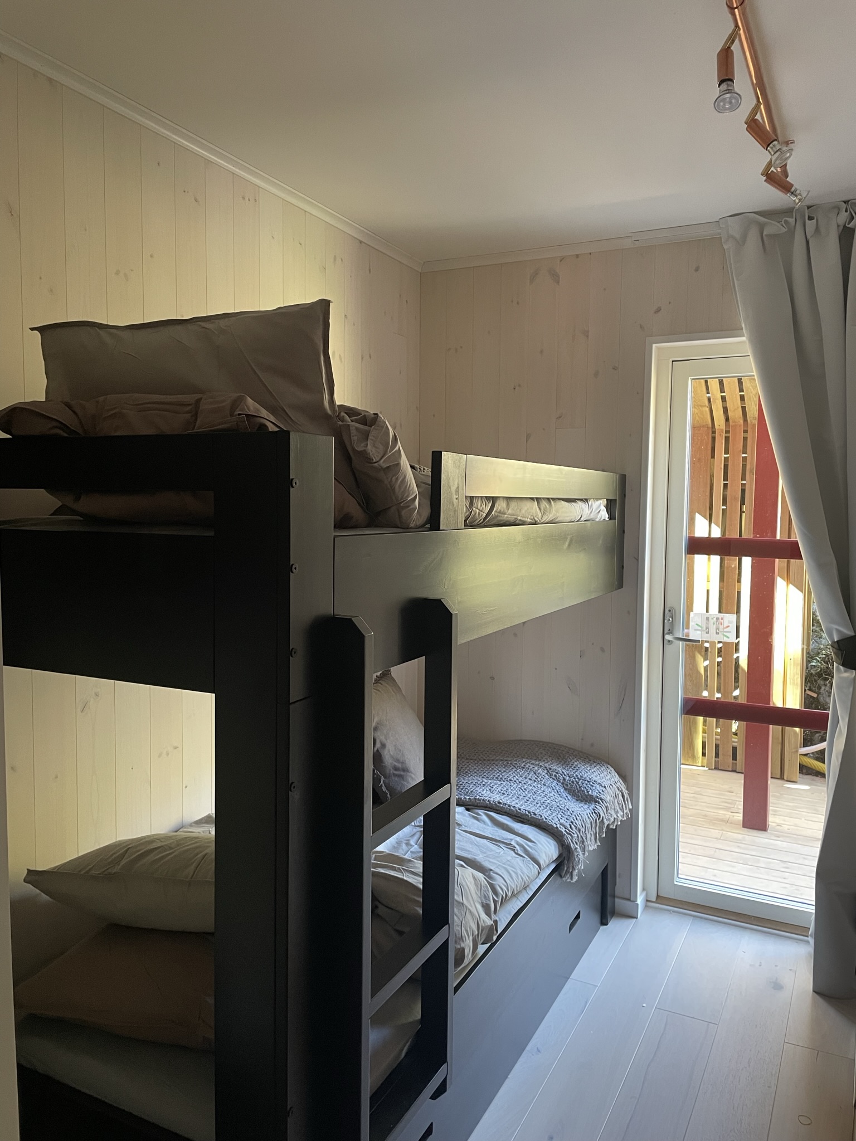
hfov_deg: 53.1
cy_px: 570
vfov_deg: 67.3
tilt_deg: -4.0
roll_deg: -0.2
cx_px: 428
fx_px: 857
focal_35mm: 26
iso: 250
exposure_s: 1/60
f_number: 1.6
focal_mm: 4.2
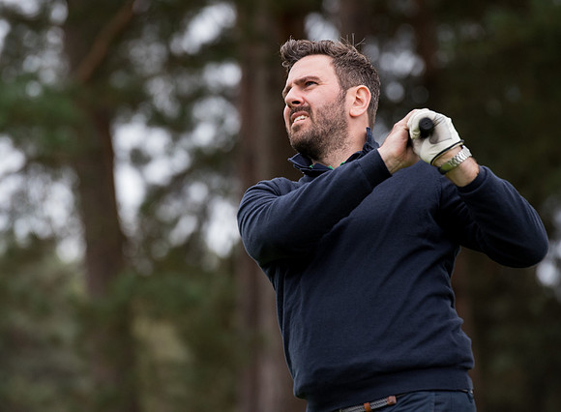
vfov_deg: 5.4
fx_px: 4377
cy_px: 149
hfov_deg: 7.3
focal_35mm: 272
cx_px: 261
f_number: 4
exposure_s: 1/1000
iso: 1000
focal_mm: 200
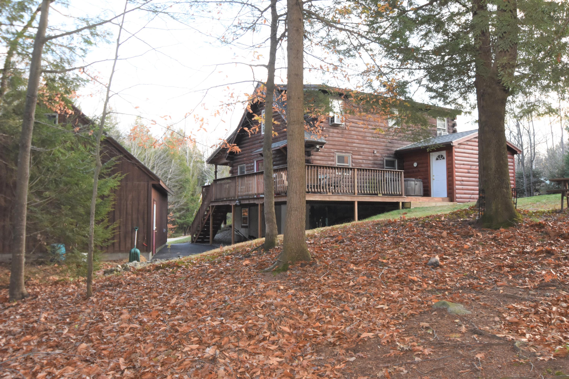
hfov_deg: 61.9
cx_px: 284
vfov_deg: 43.6
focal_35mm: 30
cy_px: 190
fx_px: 474
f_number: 6.3
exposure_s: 1/60
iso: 800
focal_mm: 20
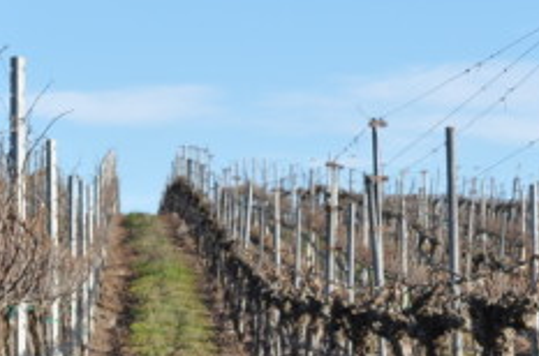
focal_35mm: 200
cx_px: 551
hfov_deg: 10.2
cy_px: 373
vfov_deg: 6.8
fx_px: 2986
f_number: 8
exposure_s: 1/250
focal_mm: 50
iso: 200
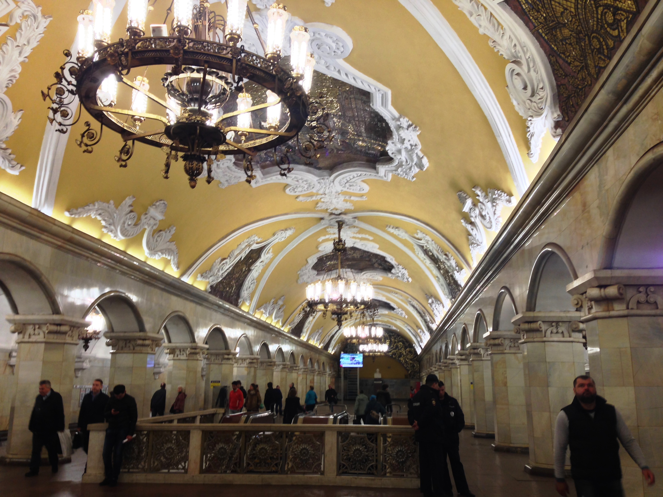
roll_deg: +0.6
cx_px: 332
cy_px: 248
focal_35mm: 33
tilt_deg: +12.3
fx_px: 632
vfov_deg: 42.9
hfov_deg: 55.4
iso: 50
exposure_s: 1/20
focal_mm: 4.12
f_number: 2.4
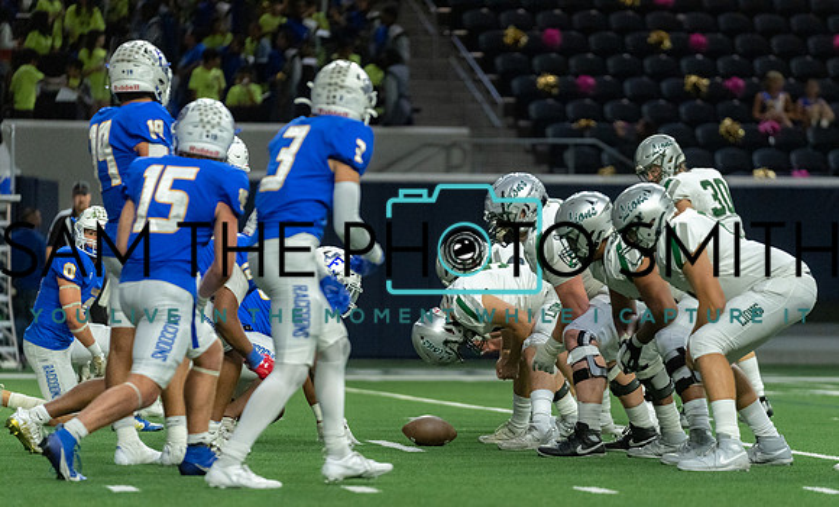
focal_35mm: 238
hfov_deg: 8.9
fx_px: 5385
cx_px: 485
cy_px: 323
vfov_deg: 5.4
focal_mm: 200
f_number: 2.8
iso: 4000
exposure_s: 1/1250
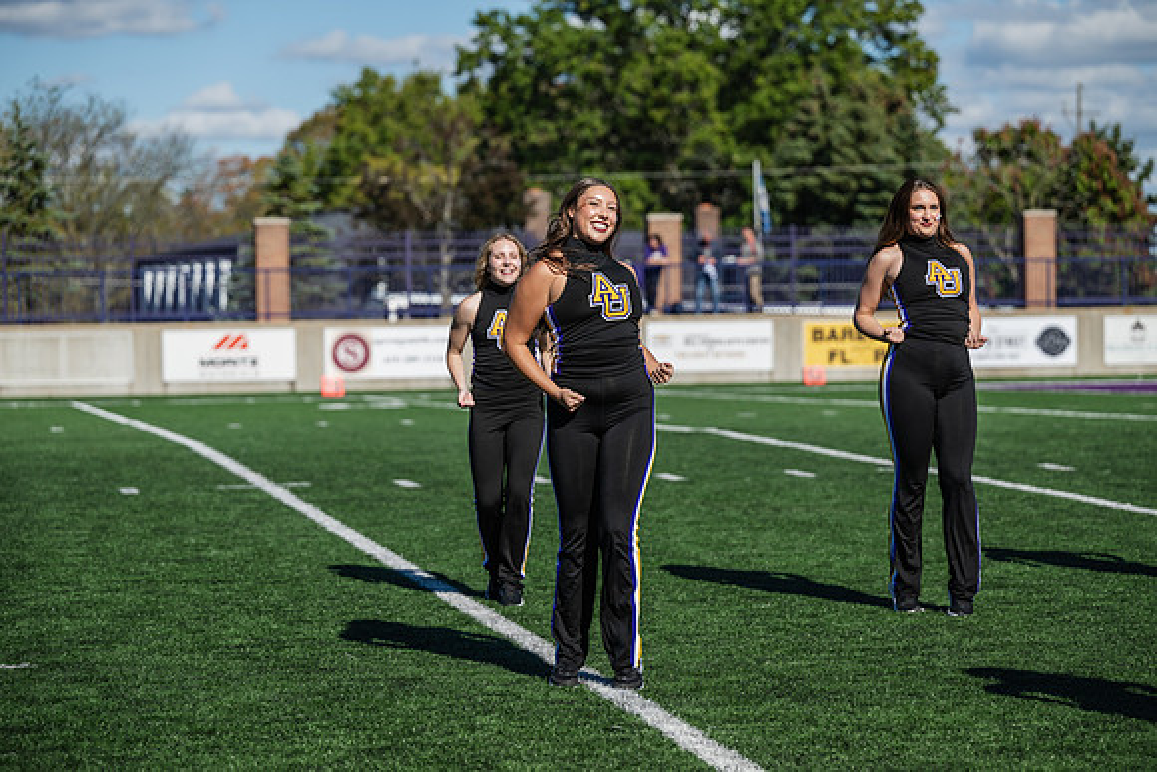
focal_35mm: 101
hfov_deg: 20.2
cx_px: 578
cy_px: 386
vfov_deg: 13.6
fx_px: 3247
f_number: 3.2
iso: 80
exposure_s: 1/1600
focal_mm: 101
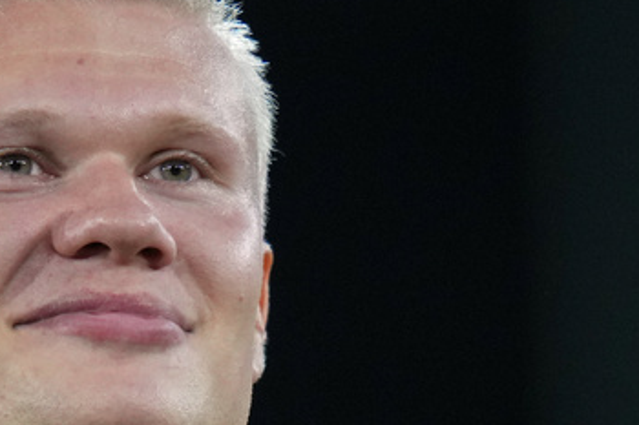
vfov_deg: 0.8
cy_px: 347
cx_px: 150
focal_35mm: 1756
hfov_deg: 1.2
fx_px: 31153
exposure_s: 1/2000
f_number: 2.8
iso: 2000
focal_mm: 400
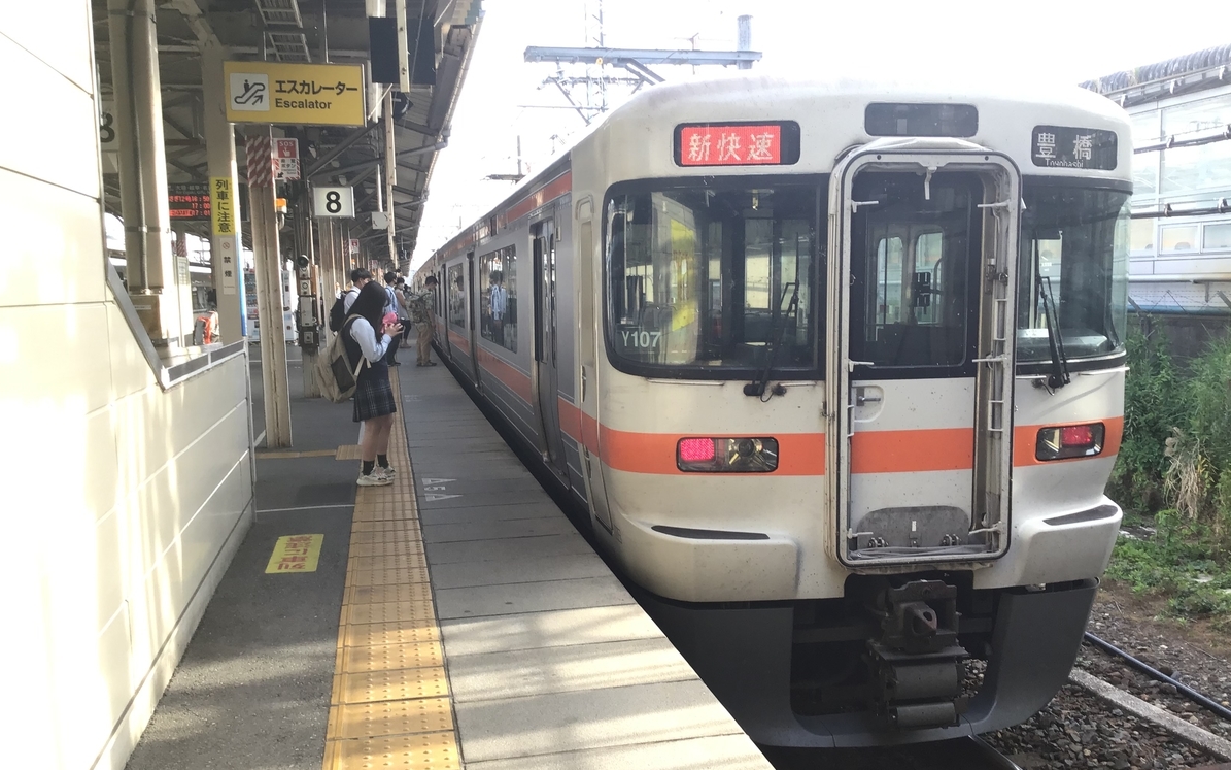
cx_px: 615
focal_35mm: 33
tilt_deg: -7.1
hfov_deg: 58.1
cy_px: 410
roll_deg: +0.9
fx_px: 1107
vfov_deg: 38.3
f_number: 2.4
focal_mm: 3.3
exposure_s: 1/120
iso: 25
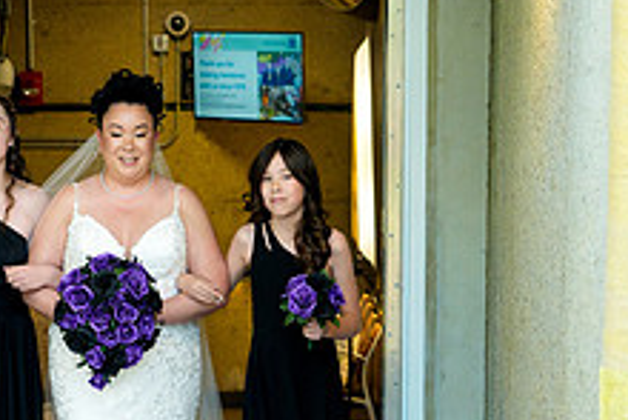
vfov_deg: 10.4
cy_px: 356
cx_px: 217
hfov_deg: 15.5
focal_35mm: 132
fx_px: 2304
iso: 640
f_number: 3.2
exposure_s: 1/640
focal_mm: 50
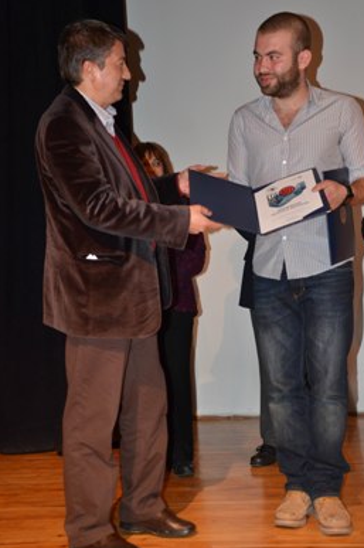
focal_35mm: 59
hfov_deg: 22.9
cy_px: 270
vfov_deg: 34.0
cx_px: 207
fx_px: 897
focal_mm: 34
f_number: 4.2
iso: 800
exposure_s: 1/60
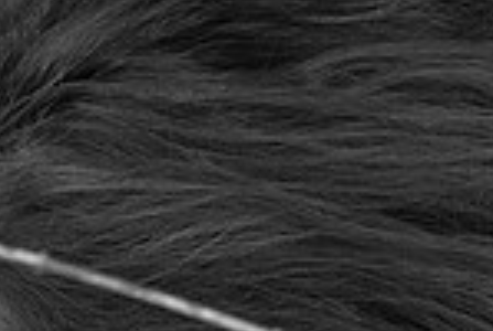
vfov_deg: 2.4
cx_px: -3
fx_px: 8000
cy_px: 594
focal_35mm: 583
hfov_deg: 3.5
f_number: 2.8
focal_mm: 100
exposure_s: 1/250
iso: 100
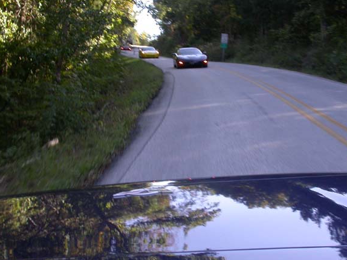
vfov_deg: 27.5
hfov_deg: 36.0
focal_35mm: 53
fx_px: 531
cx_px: 220
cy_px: 138
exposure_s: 1/106
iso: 100
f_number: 4.7
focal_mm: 7.85
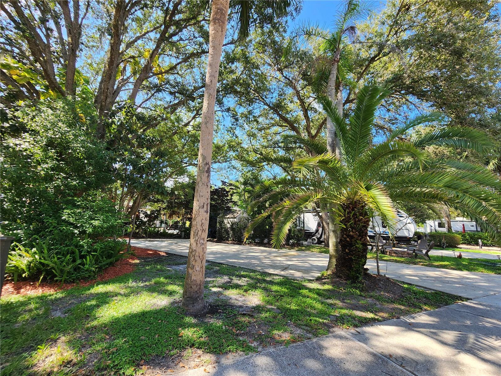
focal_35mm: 13
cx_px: 250
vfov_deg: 89.9
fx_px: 188
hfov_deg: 106.2
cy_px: 188
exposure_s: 1/262
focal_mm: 2.2
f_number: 2.2
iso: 50
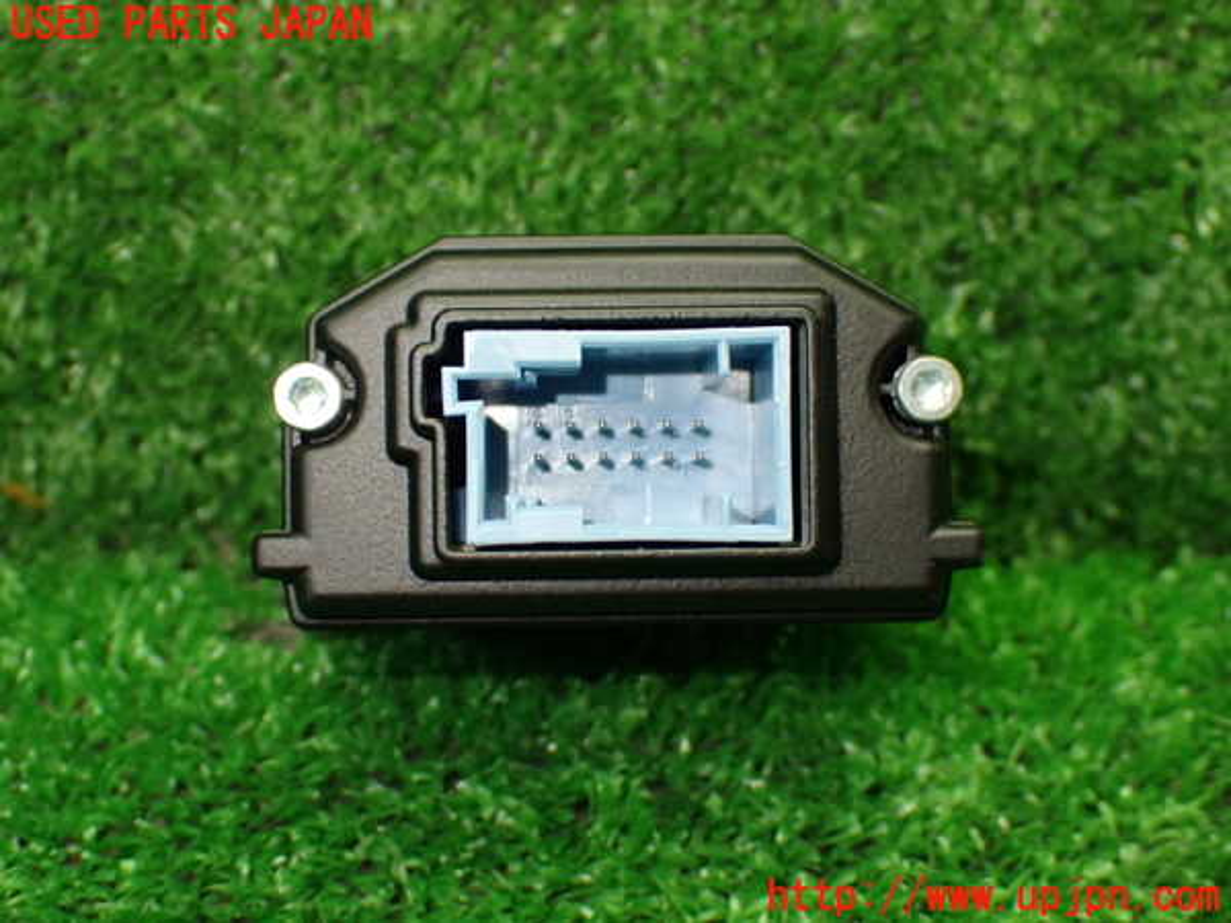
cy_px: 462
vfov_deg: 25.2
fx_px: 2063
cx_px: 616
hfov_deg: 33.2
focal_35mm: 58
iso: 800
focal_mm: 10.35
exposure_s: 1/80
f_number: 3.5
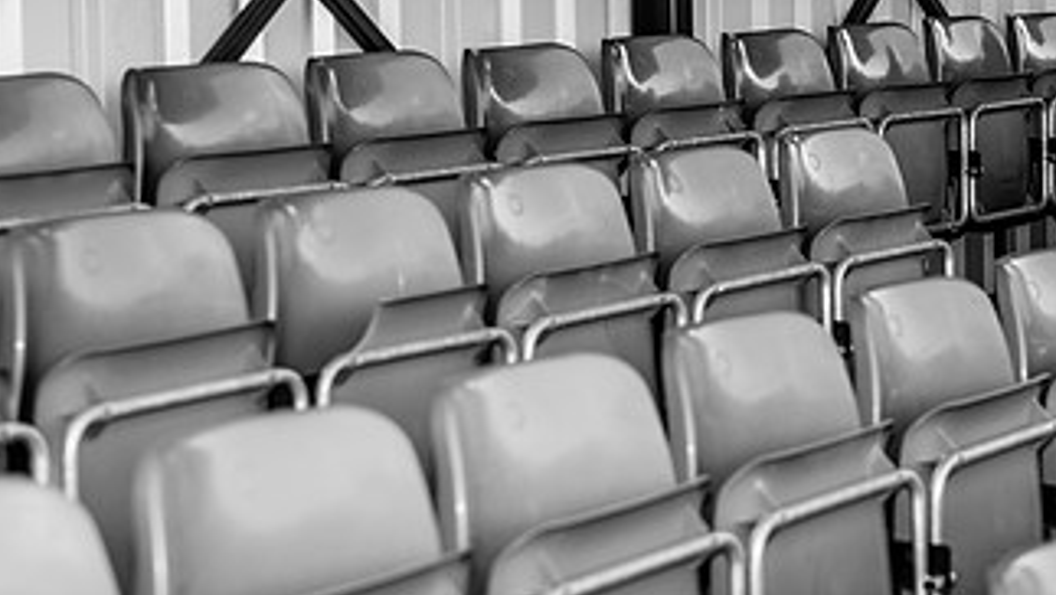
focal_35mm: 94
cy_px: 80
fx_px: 2633
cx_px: 765
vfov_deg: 12.8
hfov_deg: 22.5
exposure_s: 1/200
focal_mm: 50
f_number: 2.8
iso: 50
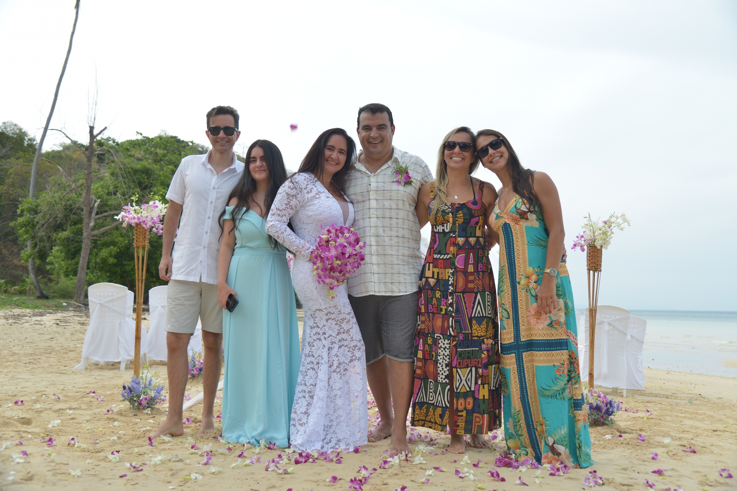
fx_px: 696
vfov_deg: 38.9
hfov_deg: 55.8
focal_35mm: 34
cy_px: 246
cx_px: 368
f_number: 4
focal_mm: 34
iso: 100
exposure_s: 1/160
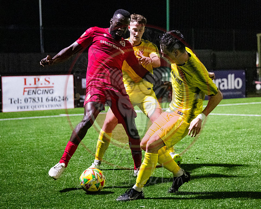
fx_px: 811
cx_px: 165
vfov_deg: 14.7
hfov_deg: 18.3
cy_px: 101
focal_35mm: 105
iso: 8000
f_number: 2.8
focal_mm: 70
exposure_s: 1/1000
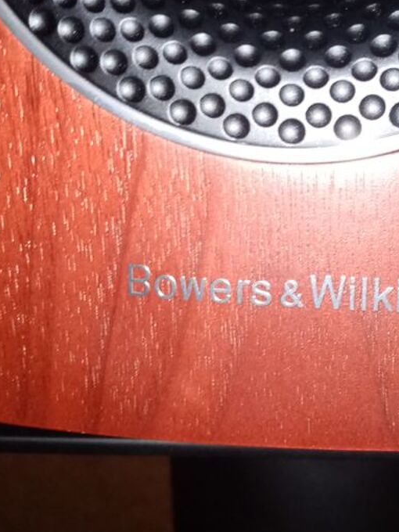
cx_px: 297
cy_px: 201
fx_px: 784
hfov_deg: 28.2
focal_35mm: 51
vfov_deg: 37.3
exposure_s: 1/25
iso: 456
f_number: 1.8
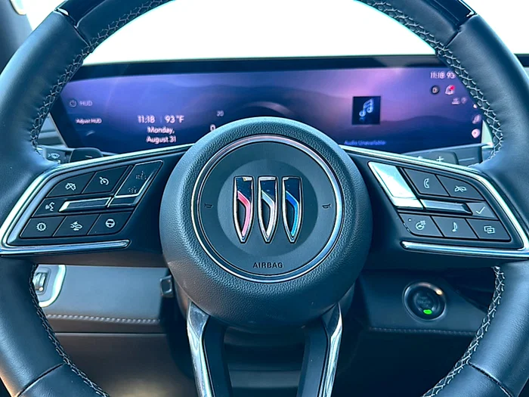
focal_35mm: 25
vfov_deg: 54.9
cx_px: 264
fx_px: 382
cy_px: 198
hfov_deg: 69.4
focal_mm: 6.86
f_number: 1.78
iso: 100
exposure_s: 1/157
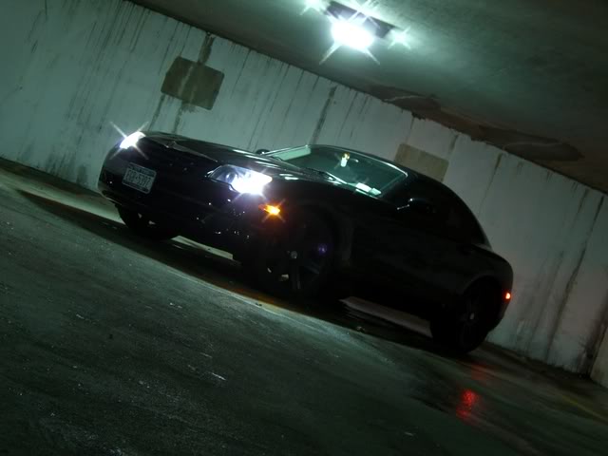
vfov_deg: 26.6
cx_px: 304
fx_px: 966
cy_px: 228
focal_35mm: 55
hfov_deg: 34.9
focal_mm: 11.5
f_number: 3.4
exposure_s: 1/2.5
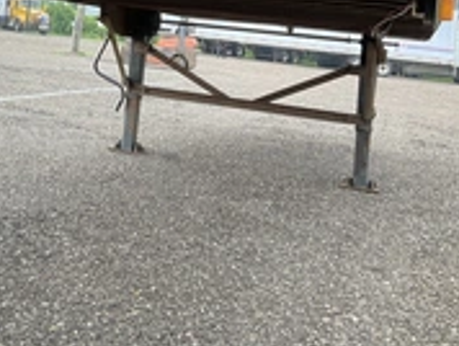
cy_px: -31
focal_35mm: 65
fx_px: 863
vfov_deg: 21.5
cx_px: 77
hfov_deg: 29.0
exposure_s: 1/207
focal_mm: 3
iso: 20
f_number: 1.8
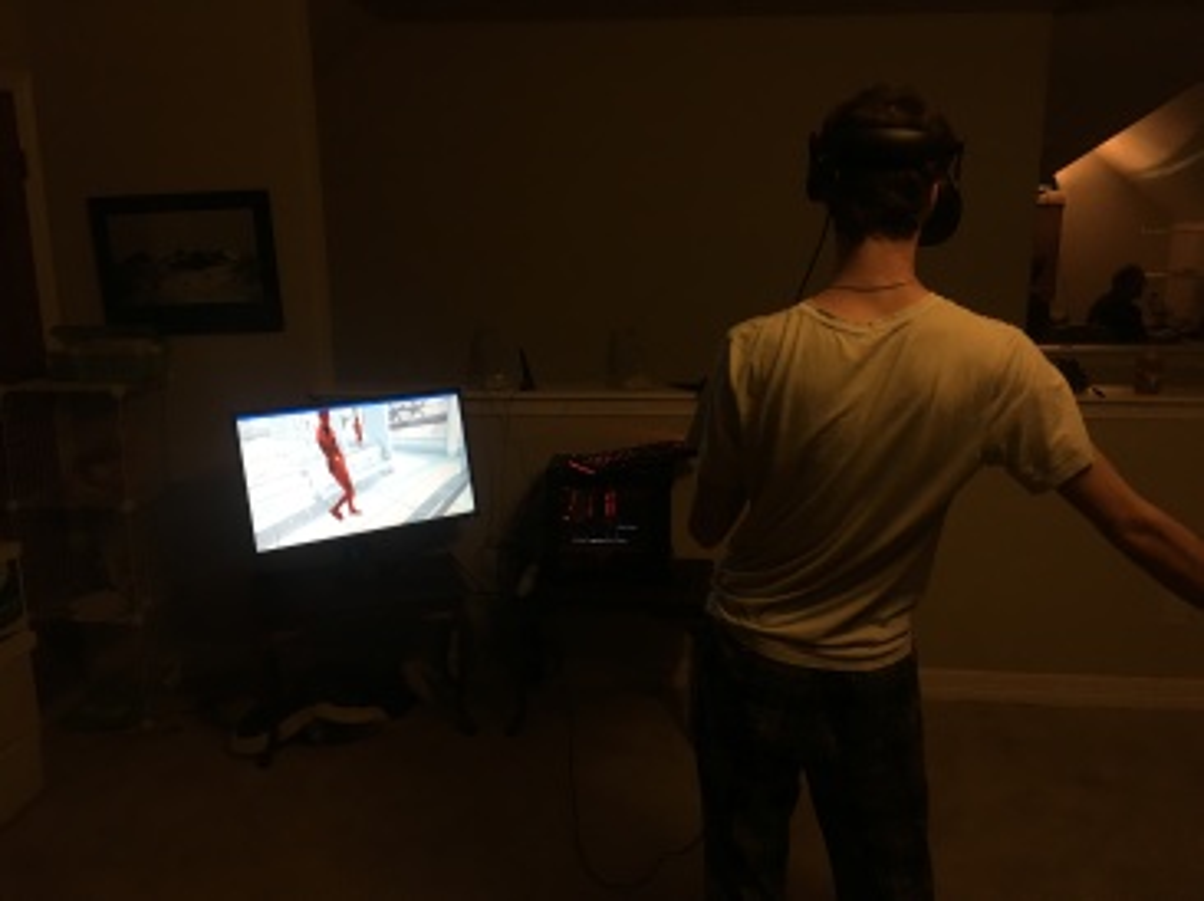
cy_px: 450
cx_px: 602
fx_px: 1008
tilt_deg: -13.3
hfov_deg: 61.7
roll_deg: +0.7
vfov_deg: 48.2
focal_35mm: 29
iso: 40
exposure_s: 1/30
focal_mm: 4.15
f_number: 2.2
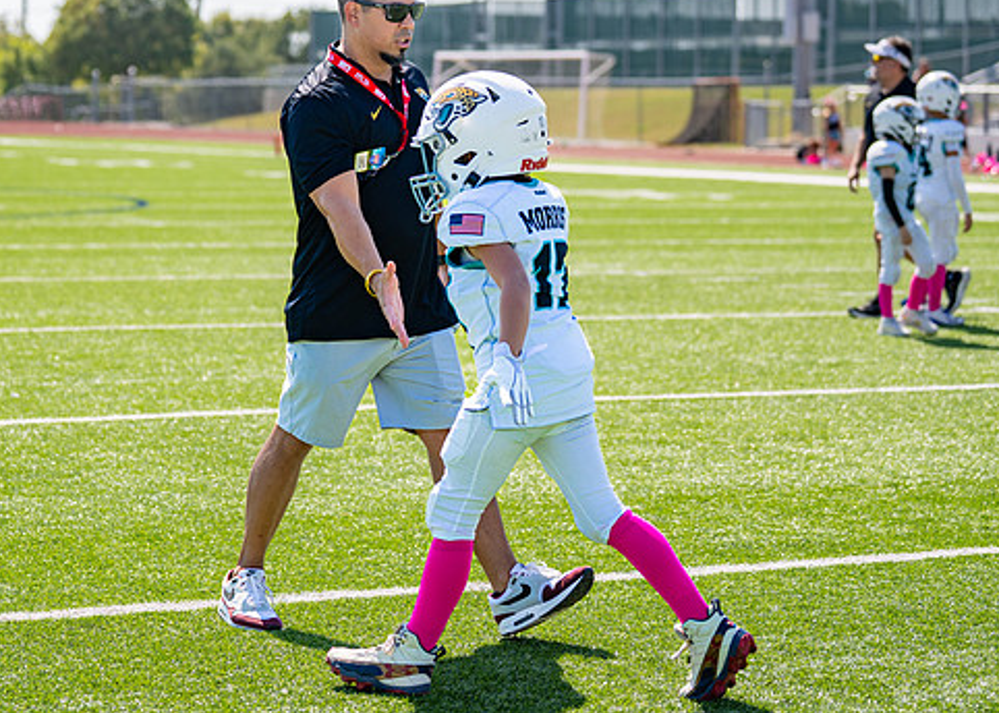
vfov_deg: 12.5
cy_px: 219
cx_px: 351
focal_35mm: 115
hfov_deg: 17.4
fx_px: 3262
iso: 100
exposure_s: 1/1600
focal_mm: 70
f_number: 2.8
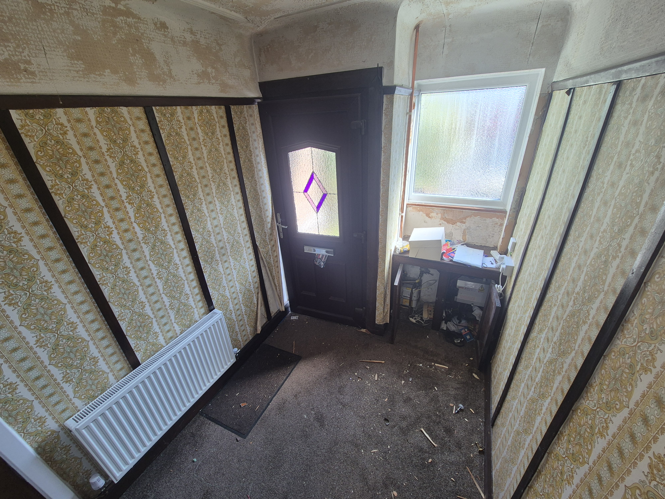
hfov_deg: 106.2
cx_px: 332
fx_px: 250
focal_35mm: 13
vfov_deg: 89.9
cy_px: 250
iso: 50
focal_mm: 2.2
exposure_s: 1/50
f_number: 2.2
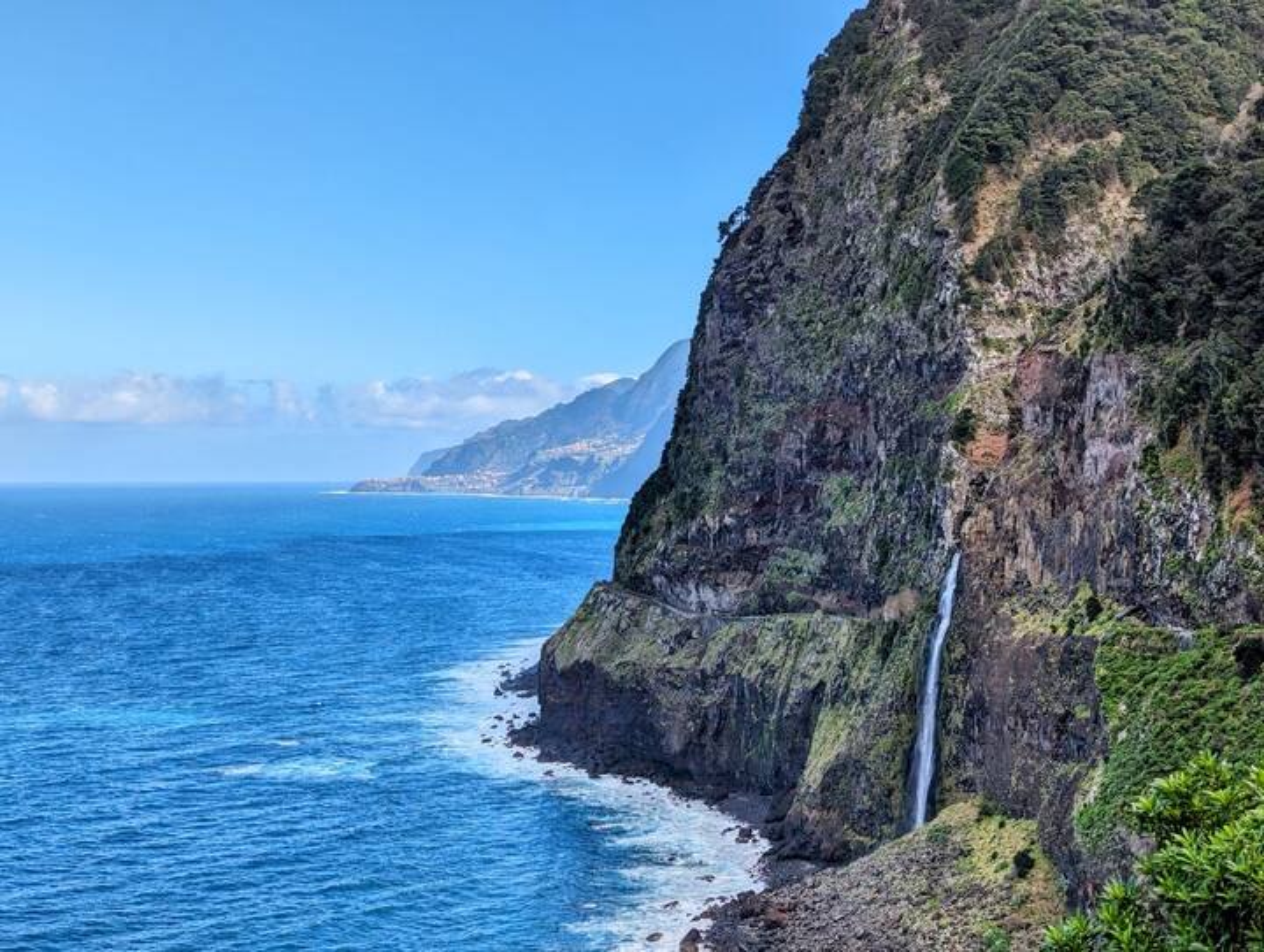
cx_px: 632
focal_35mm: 48
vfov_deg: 30.3
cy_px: 476
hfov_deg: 39.6
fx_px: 1755
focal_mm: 6.81
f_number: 1.85
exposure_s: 1/1460
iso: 51
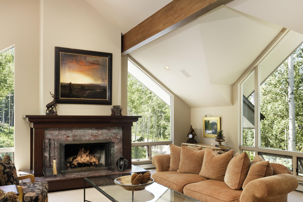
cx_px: 133
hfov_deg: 60.1
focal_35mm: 31
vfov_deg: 42.2
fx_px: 261
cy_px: 118
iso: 1250
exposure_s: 1/200
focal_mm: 17
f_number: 7.1
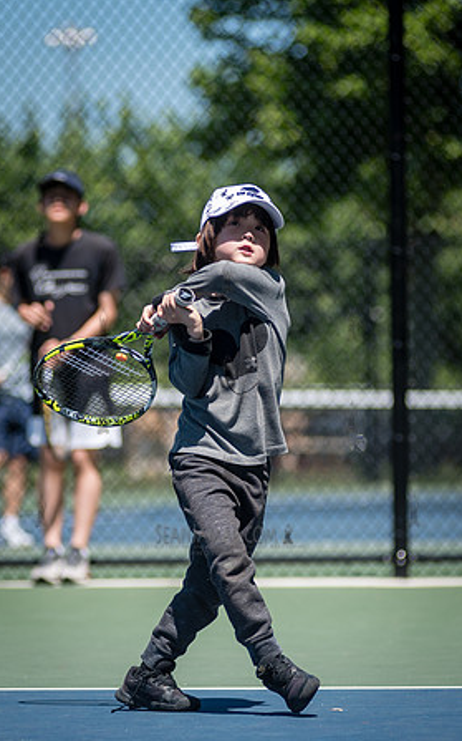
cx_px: 210
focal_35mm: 227
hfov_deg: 5.8
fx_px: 4577
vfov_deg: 9.2
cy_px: 371
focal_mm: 145
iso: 200
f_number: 3.2
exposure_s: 1/2500
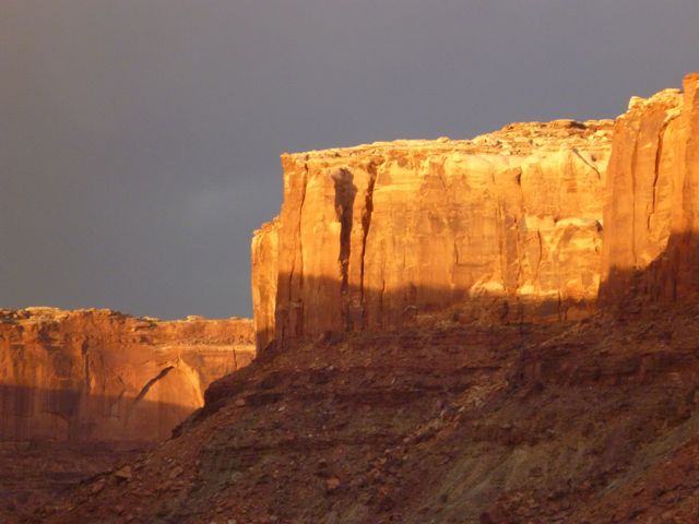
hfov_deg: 15.4
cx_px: 350
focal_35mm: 128
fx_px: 2585
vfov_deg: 11.6
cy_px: 262
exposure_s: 1/50
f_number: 5.9
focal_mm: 22.8
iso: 400
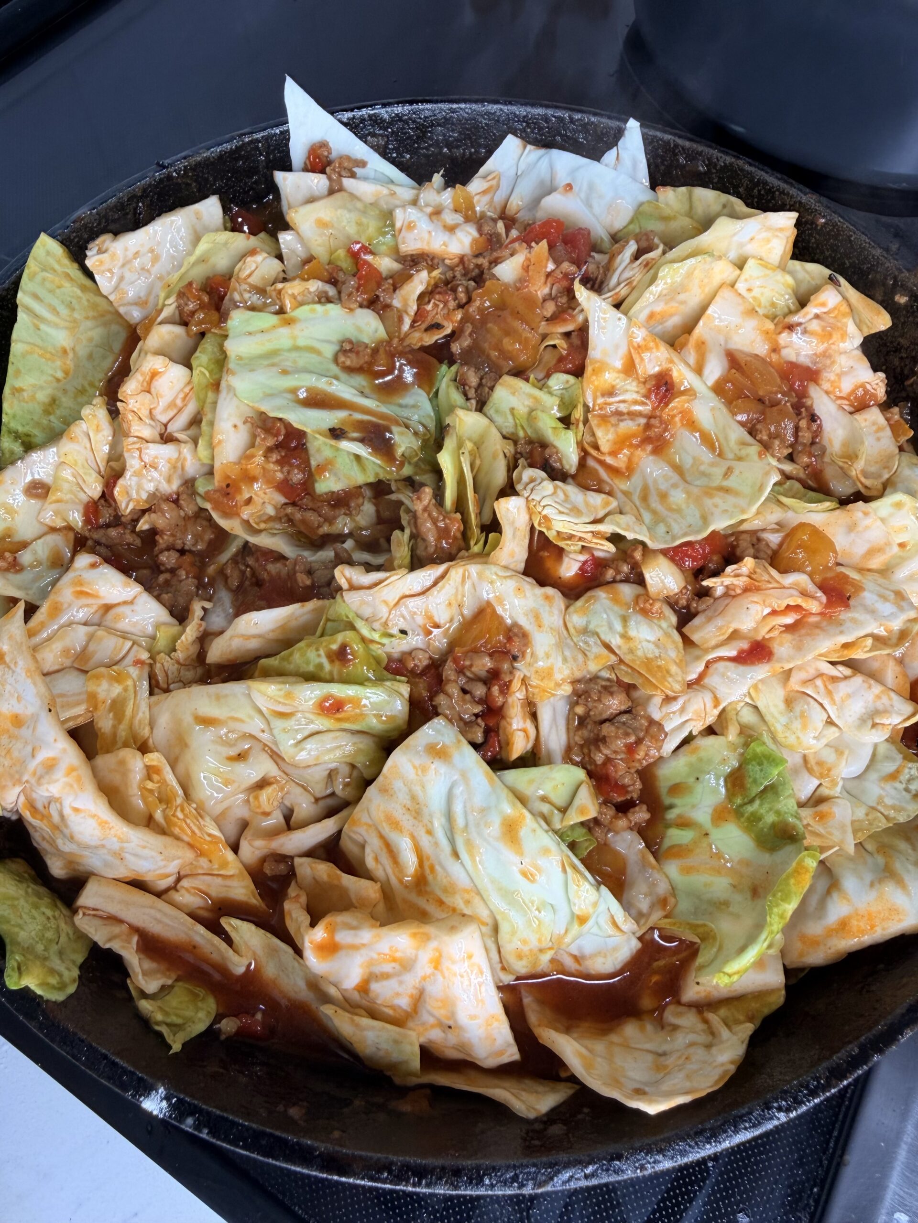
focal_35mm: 24
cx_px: 459
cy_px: 612
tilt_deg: -61.1
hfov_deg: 56.8
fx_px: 849
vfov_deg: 71.6
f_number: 2.2
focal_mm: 2.22
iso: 50
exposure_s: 1/120
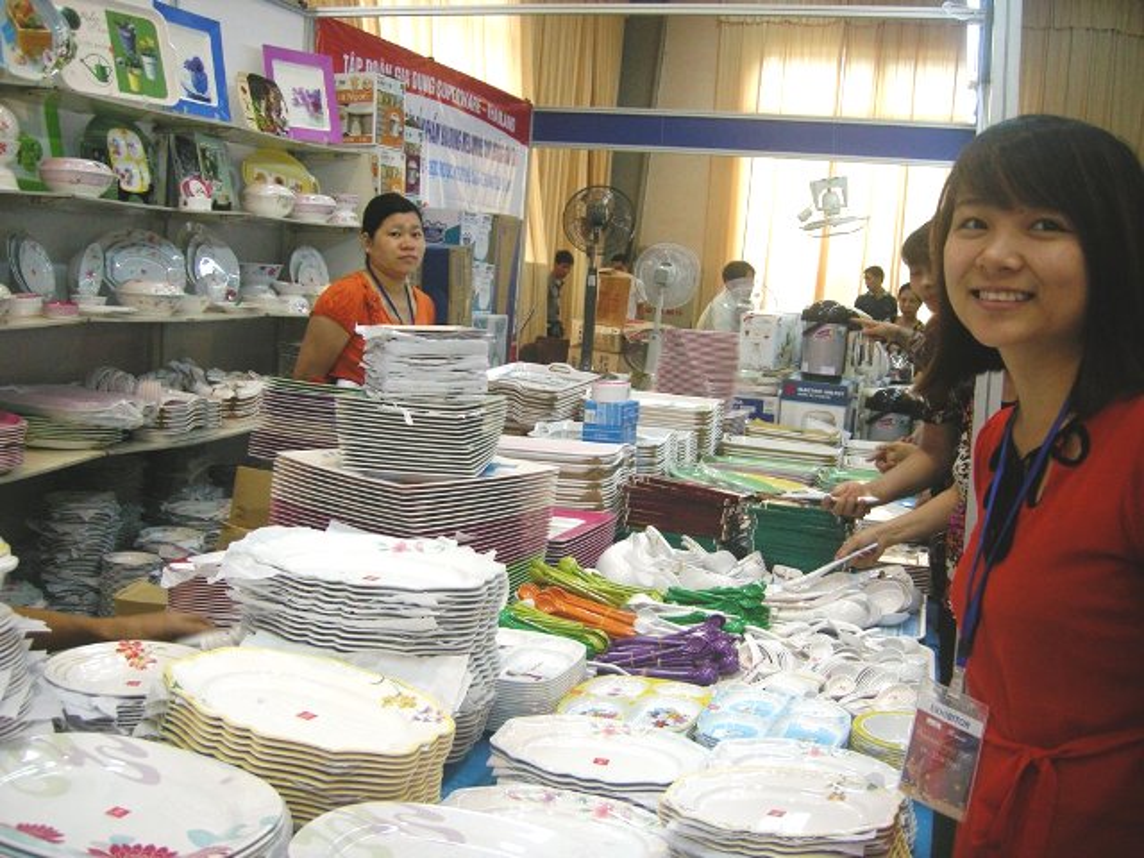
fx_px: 1190
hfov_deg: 51.4
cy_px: 429
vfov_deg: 39.7
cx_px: 572
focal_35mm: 36
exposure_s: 1/63.5
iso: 203
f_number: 2.7
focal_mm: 7.5
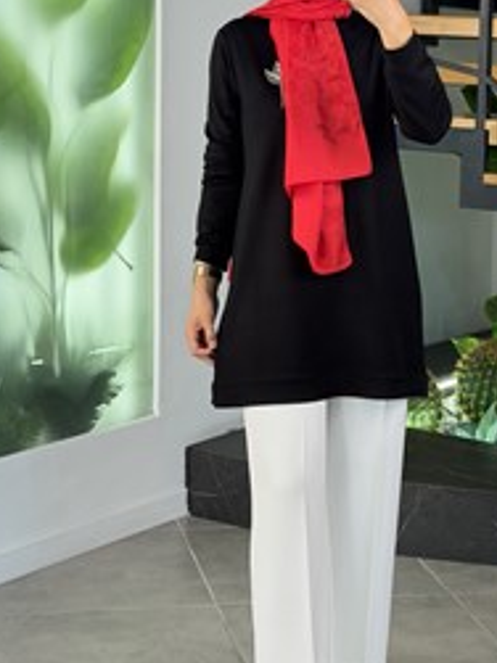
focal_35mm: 79
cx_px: 309
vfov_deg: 24.4
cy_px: 162
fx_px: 1514
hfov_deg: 18.6
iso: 50
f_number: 1.78
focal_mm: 6.76
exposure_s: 1/121
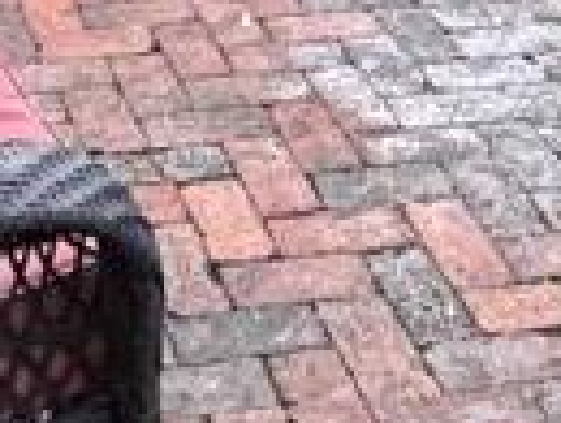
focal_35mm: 110
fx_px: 1786
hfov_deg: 17.7
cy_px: -626
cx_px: 125
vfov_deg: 11.1
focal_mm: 2.22
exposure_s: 1/60
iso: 640
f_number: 2.2
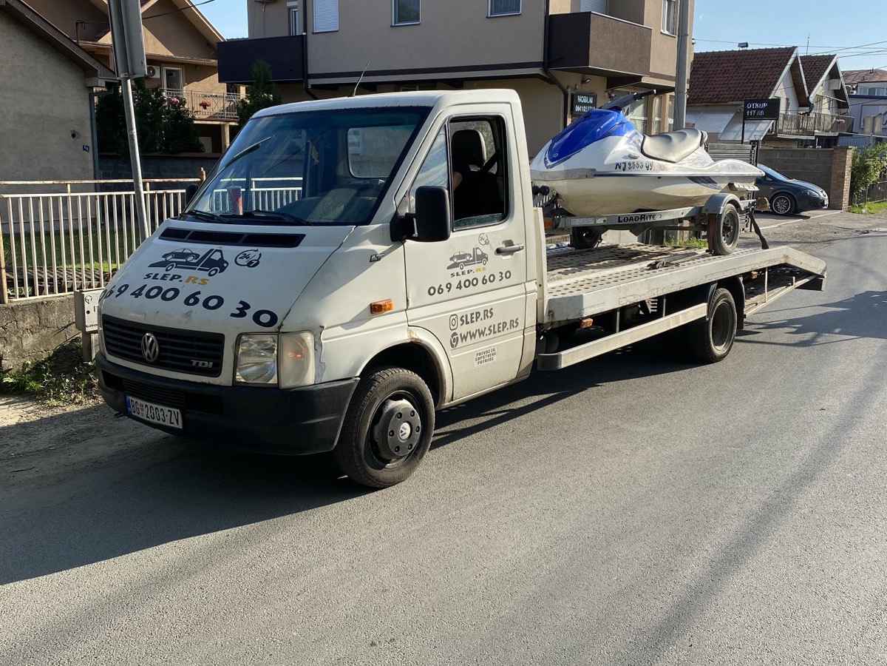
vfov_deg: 53.1
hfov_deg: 67.3
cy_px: 333
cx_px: 444
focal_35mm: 26
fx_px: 666
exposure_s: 1/1464
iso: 32
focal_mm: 4.25
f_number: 1.8
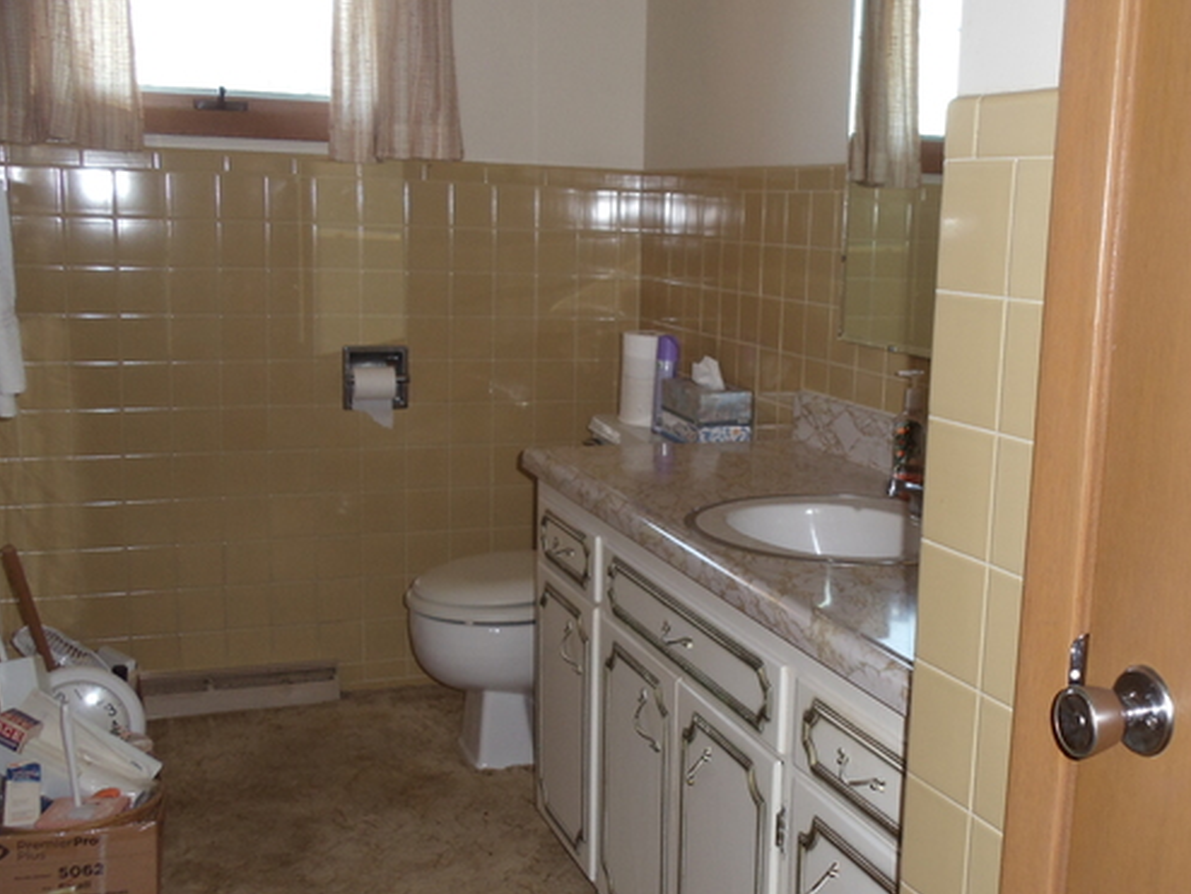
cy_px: 494
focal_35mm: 57
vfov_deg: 25.7
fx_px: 1962
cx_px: 740
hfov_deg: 33.6
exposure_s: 1/30
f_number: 3.5
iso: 100
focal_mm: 6
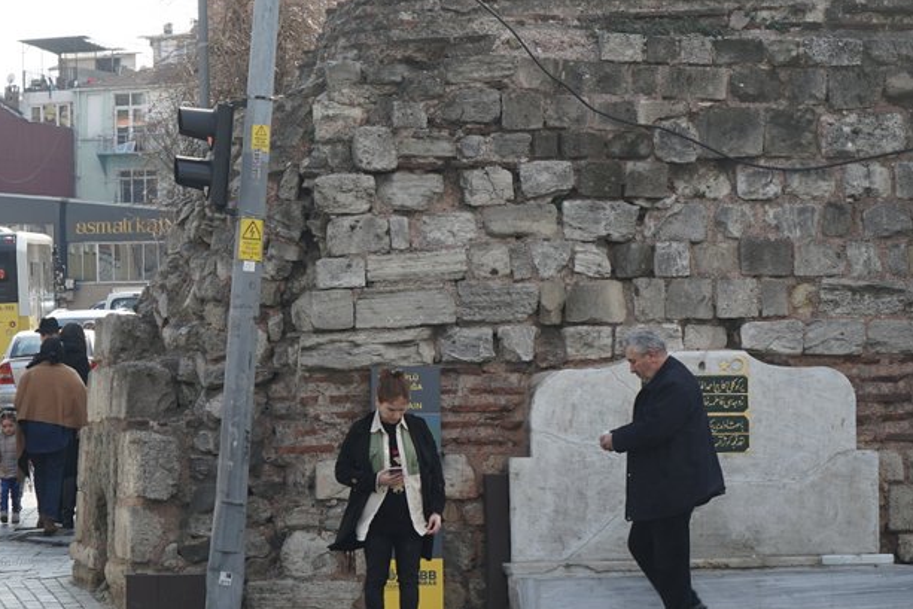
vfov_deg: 10.0
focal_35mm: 137
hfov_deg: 14.9
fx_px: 3475
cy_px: 292
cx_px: 600
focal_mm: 70
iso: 100
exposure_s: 1/160
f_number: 7.1
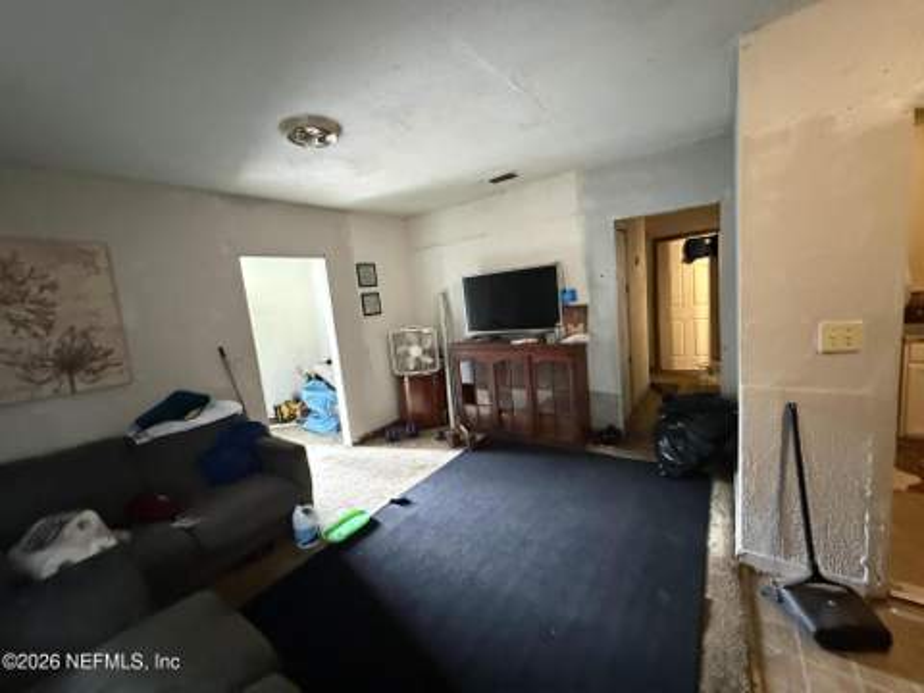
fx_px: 374
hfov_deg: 102.1
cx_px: 462
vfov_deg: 85.7
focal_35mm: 14
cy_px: 346
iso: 1250
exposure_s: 1/60
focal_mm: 2.22
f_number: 2.2
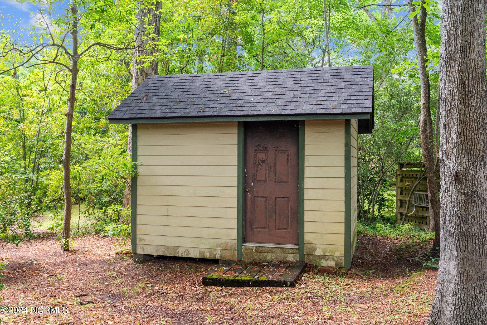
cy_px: 162
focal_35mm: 35
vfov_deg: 37.9
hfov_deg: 54.4
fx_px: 474
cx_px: 244
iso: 500
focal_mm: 35
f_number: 8
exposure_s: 1/60
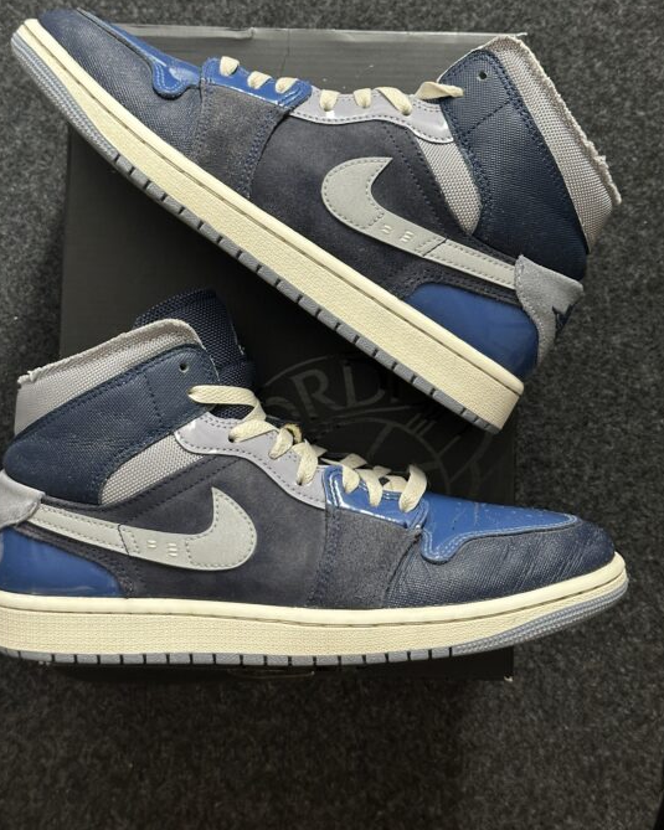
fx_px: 1376
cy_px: 343
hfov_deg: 27.1
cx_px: 300
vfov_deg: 33.5
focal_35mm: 56
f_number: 1.78
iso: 320
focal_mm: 6.86
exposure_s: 1/34
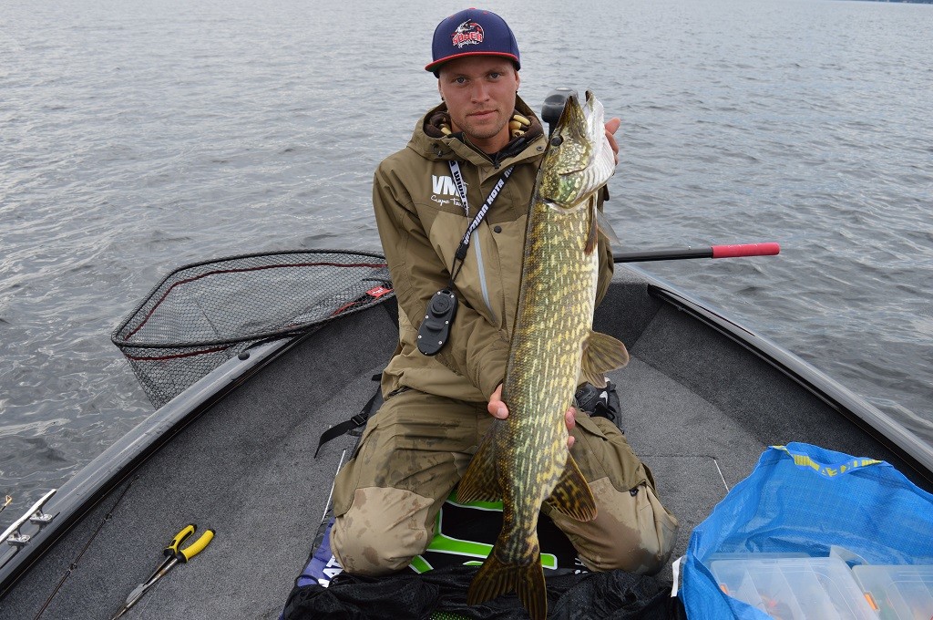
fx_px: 815
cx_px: 466
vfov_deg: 41.6
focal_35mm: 32
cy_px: 310
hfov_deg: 59.6
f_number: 5.6
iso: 125
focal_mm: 21
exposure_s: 1/125
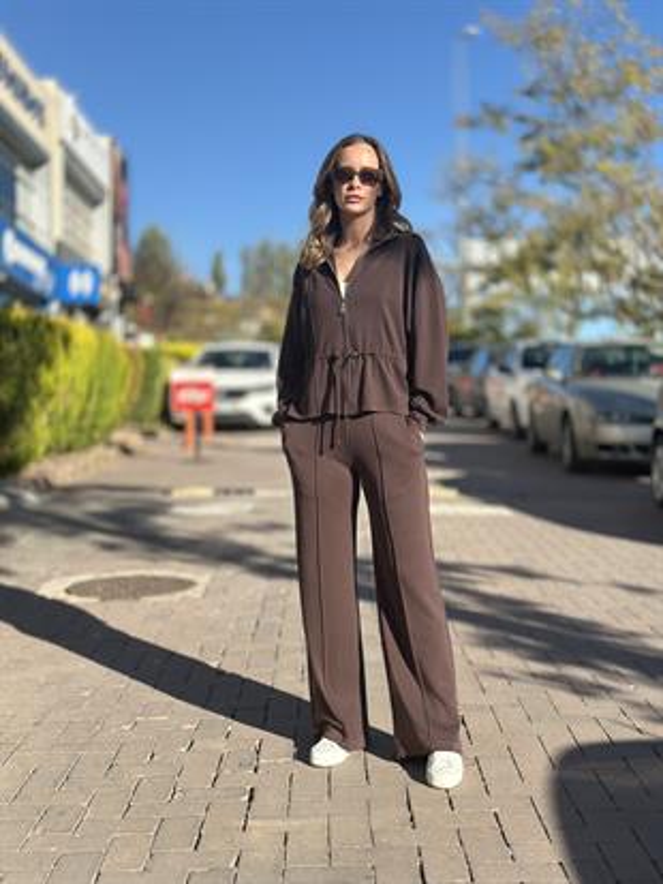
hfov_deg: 30.3
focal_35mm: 48
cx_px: 332
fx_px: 1225
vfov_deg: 39.6
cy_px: 442
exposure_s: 1/3257
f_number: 1.78
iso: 100
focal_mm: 6.86
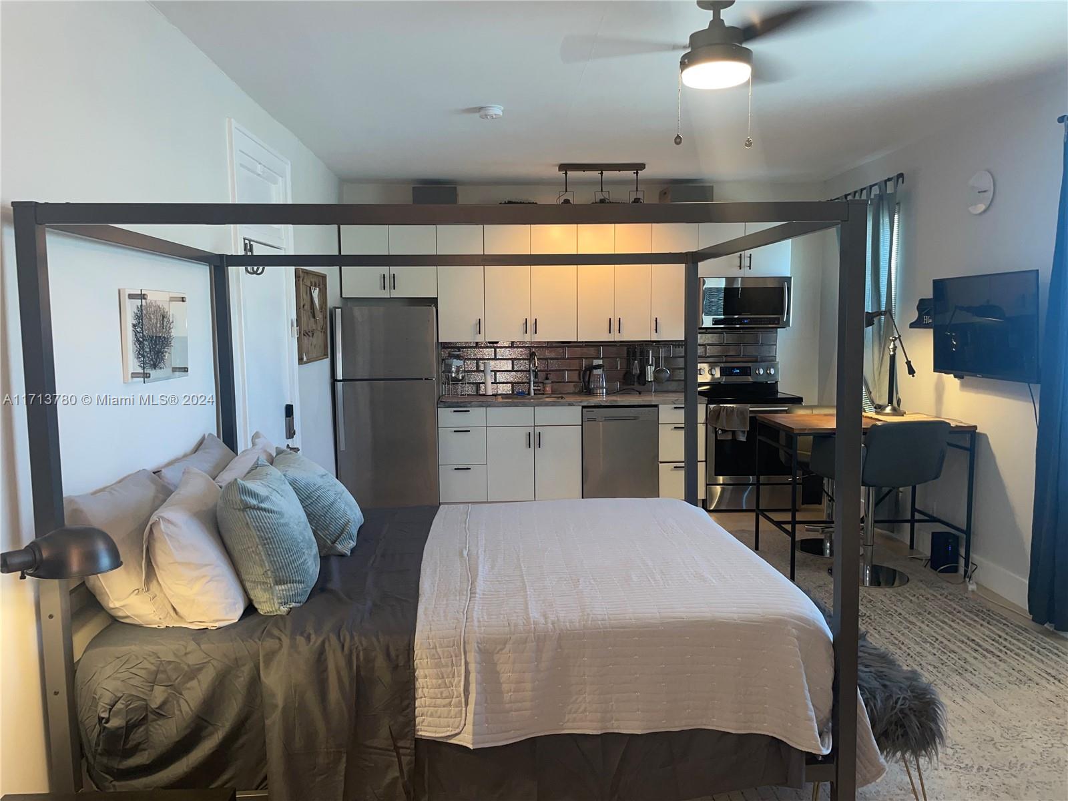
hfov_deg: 67.3
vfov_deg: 53.1
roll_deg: +0.2
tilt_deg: -5.5
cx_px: 534
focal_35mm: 26
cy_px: 400
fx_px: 802
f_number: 1.6
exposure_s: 1/17
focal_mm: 4.2
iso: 40
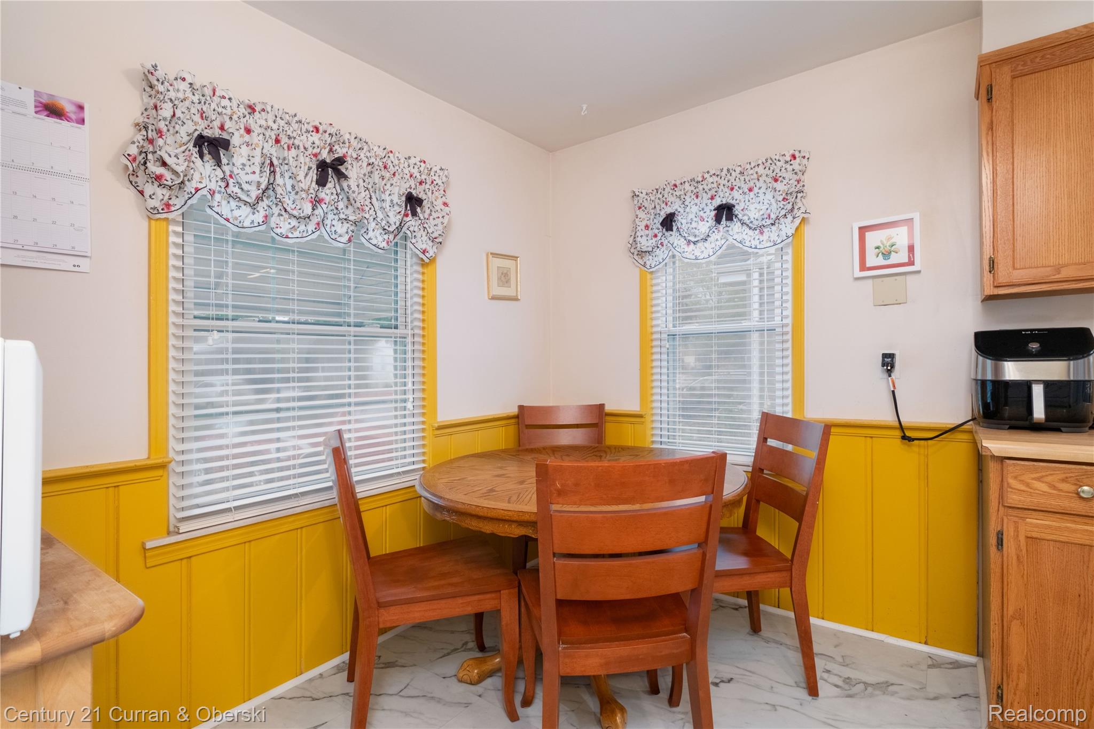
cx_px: 547
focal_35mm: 17
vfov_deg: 70.4
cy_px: 364
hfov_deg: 93.3
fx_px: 517
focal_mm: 11.5
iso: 800
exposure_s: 1/60
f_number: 5.6
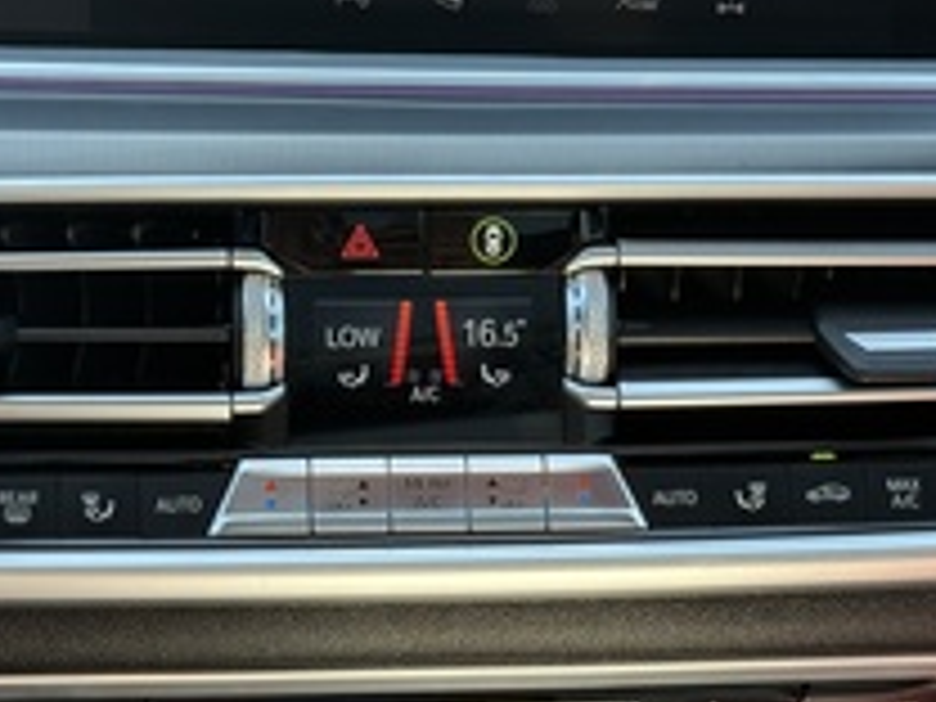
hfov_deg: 20.2
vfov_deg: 15.2
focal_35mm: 97
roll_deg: -1.9
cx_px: 464
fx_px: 2623
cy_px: 515
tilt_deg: -33.2
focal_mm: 6.76
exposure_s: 1/269
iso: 80
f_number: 1.78
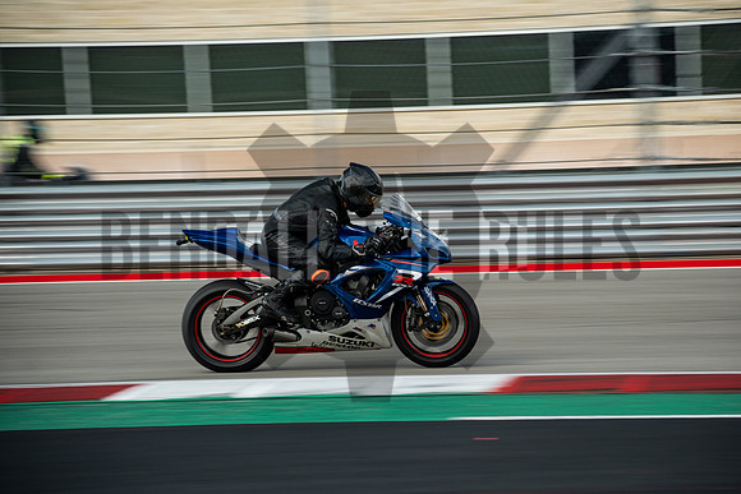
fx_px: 3088
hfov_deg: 13.7
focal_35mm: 150
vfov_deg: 9.2
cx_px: 370
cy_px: 247
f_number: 5
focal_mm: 100
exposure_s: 1/200
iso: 160
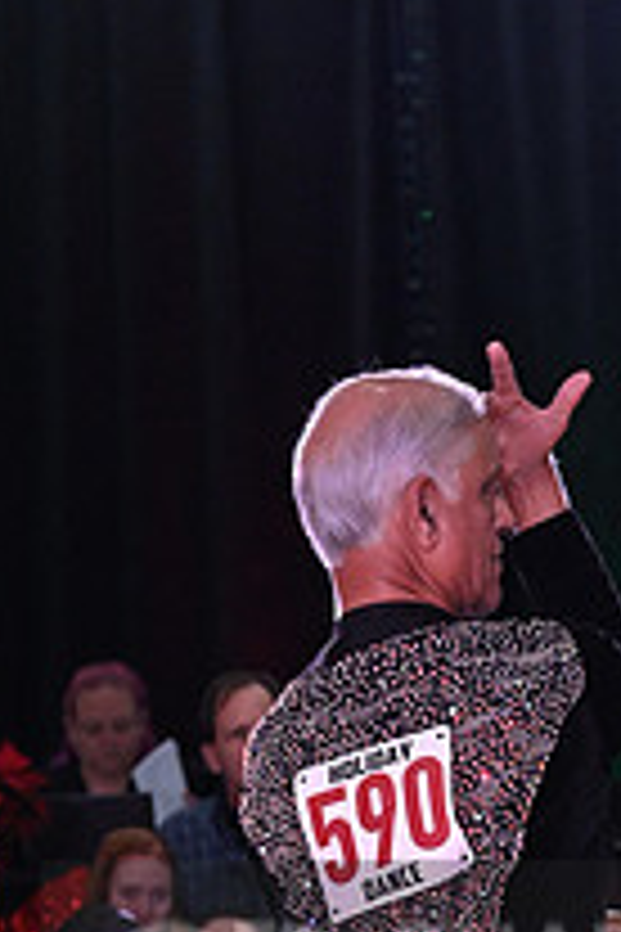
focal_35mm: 336
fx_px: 8693
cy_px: 1013
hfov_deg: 4.1
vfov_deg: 6.1
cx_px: 664
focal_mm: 120
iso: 5000
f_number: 7.1
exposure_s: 1/320
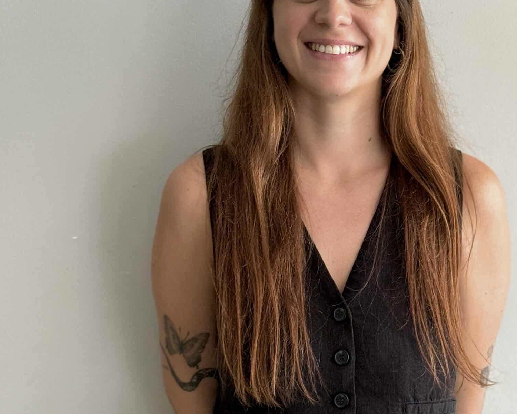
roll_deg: -0.4
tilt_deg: -3.4
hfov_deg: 23.8
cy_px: 239
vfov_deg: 19.2
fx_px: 1224
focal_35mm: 80
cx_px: 325
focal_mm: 6.76
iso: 250
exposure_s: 1/50
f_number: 1.78
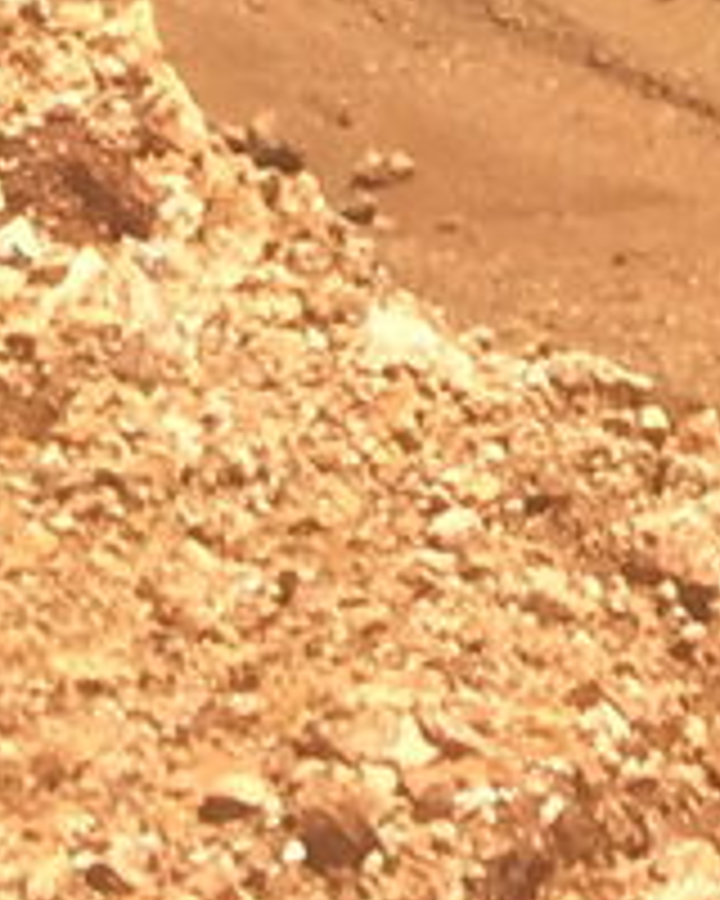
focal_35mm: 272
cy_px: -2272
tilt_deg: -1.3
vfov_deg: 6.2
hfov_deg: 5.3
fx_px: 7245
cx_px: 2214
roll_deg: +1.4
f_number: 2.2
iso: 32
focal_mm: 4.15
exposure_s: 1/2564
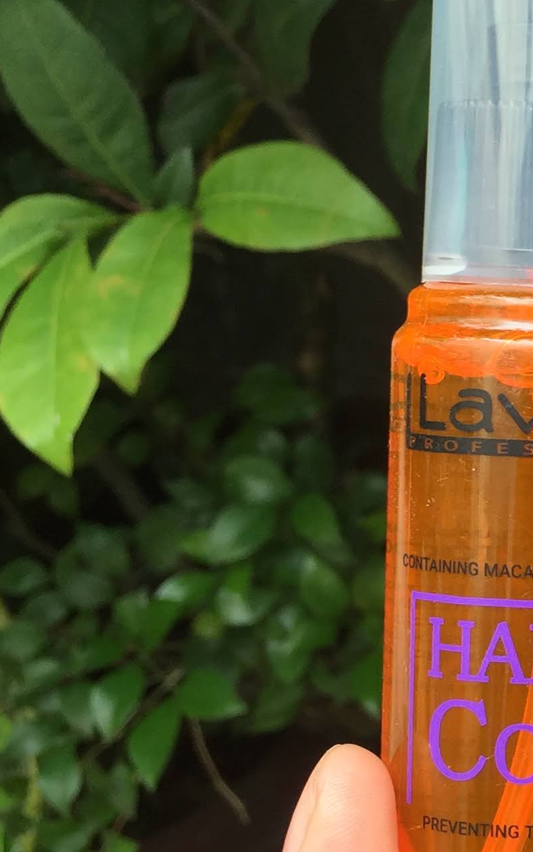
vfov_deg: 26.1
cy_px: 439
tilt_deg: -14.5
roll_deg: +1.6
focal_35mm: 79
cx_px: 915
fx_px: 1836
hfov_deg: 14.7
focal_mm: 4.15
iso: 32
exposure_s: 1/119
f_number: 2.2
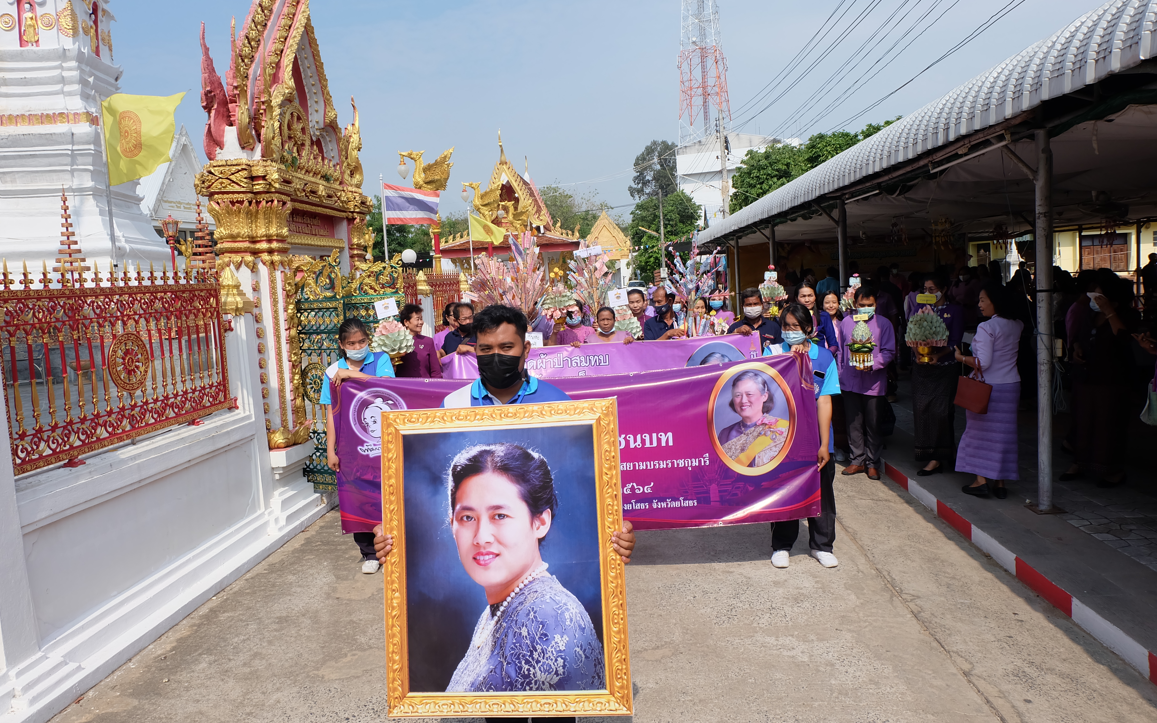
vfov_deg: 49.2
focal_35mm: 25
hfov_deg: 72.5
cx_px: 580
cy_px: 337
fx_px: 788
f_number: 11
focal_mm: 16
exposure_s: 1/350
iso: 400
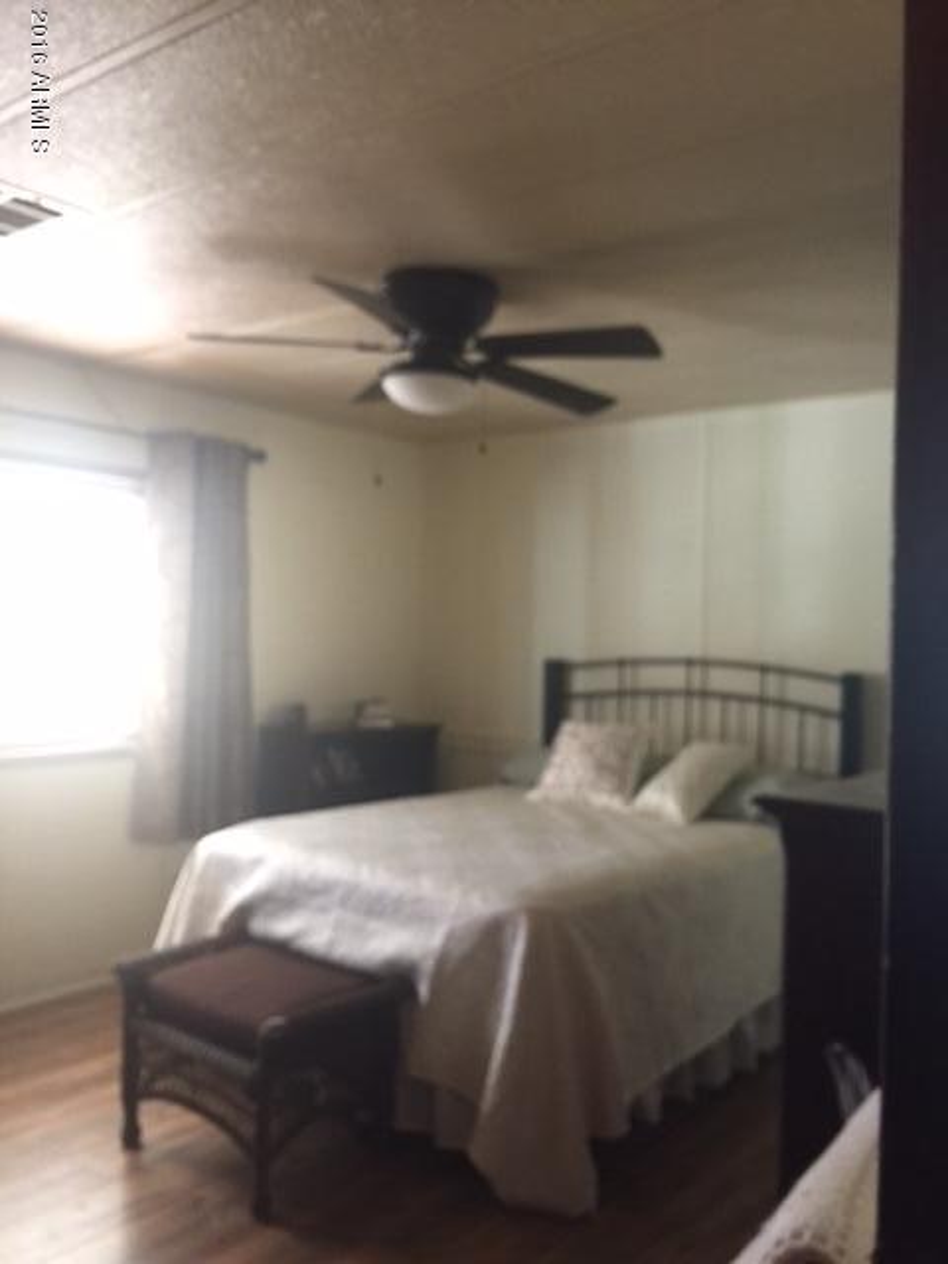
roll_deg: -2.4
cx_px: 474
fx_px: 1059
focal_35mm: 29
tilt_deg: +1.1
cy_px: 632
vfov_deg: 61.7
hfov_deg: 48.2
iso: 100
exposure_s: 1/15
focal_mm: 4.15
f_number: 2.2
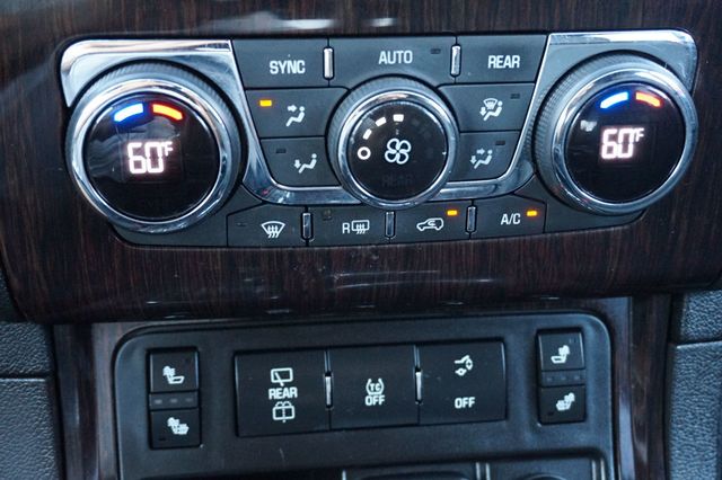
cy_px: 240
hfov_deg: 46.4
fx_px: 842
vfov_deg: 31.9
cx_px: 361
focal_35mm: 42
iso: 3200
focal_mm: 28
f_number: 4.5
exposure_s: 1/50
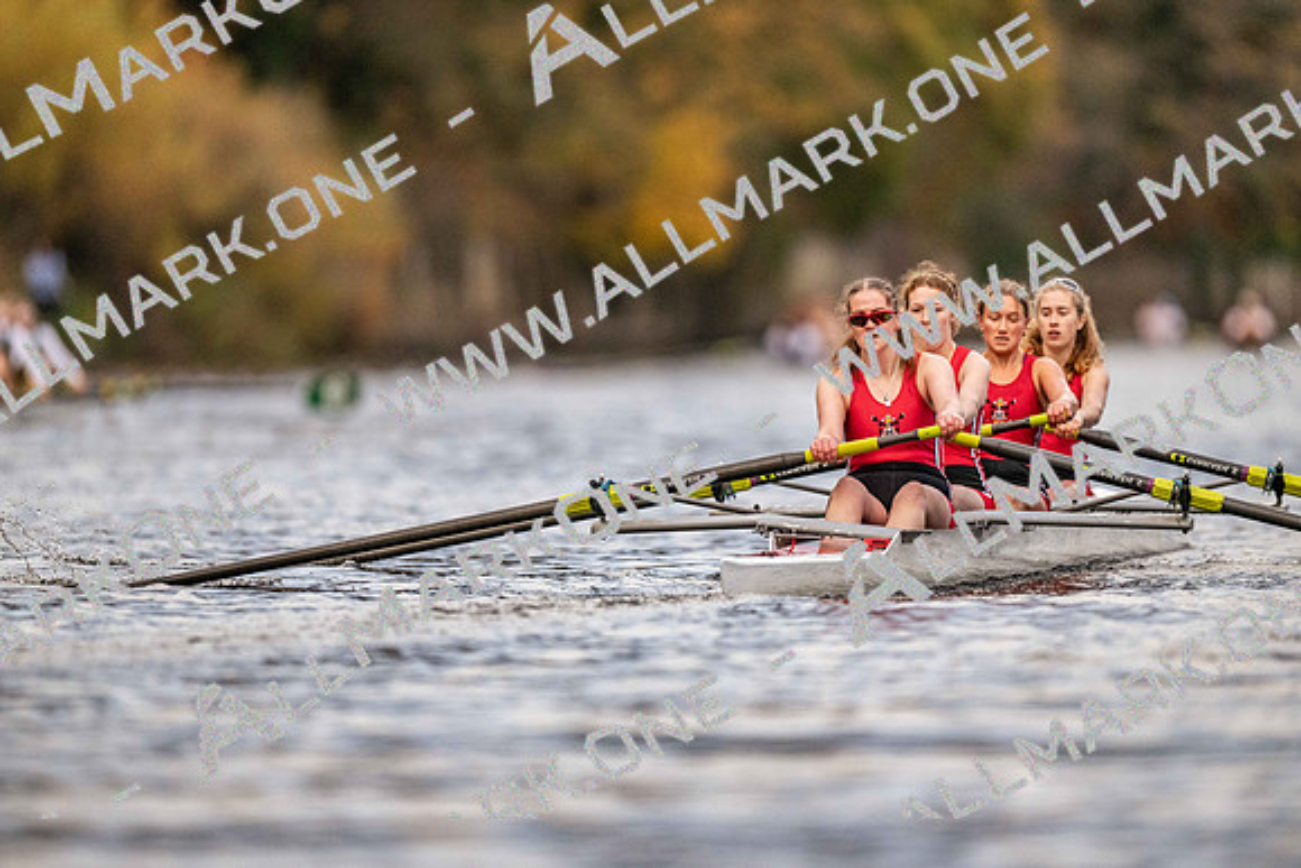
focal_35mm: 600
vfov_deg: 2.3
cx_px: 650
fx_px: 21687
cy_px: 434
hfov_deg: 3.4
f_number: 4
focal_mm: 600
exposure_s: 1/2500
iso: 2800
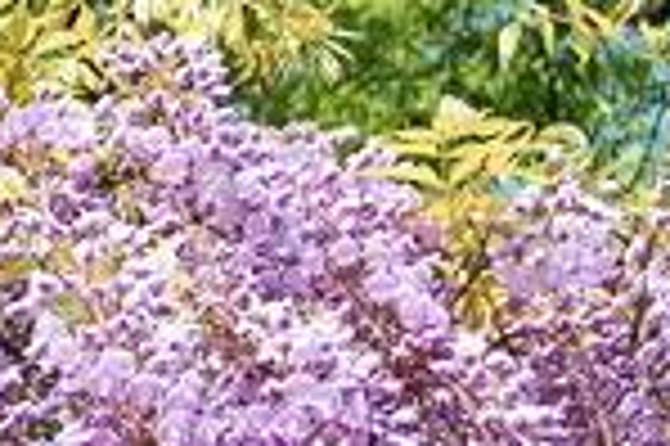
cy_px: 565
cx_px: -301
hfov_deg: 13.4
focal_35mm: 145
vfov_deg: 9.3
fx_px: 2696
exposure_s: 1/200
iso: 200
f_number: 7.1
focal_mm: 30
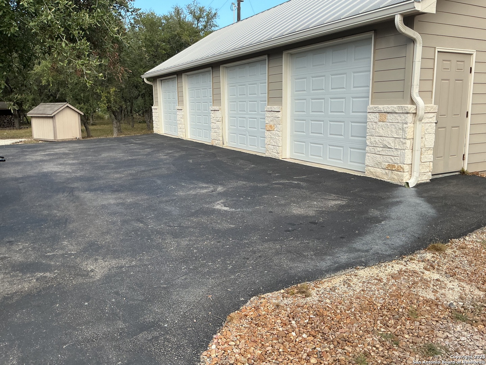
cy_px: 182
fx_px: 407
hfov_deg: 61.7
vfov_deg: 48.2
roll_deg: +0.1
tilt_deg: -11.5
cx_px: 243
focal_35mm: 29
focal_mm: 3
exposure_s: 1/642
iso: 25
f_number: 1.8
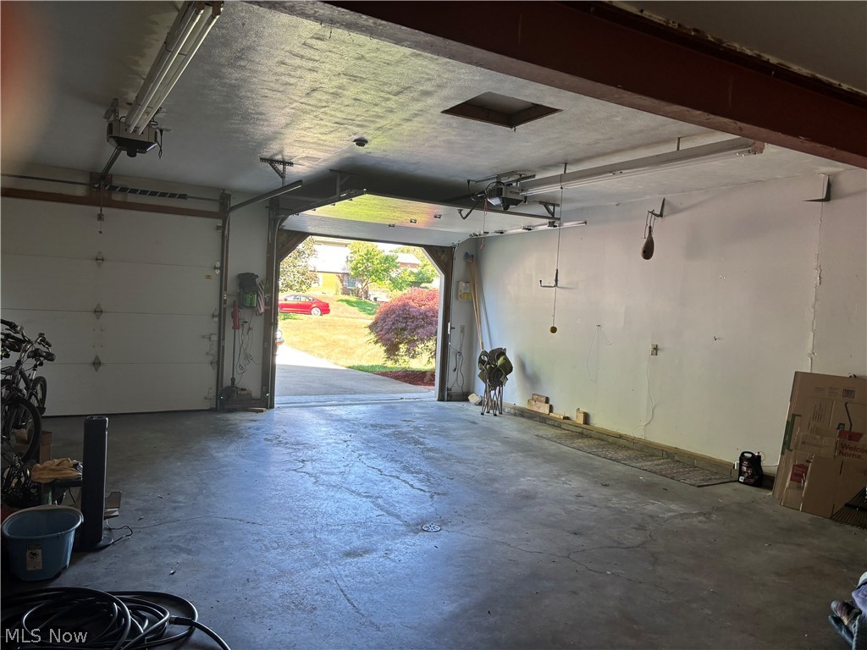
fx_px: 651
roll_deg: -3.1
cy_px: 325
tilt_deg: -2.7
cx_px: 434
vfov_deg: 53.1
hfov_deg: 67.3
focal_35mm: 26
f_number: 1.6
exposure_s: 1/121
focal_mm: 5.96
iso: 80
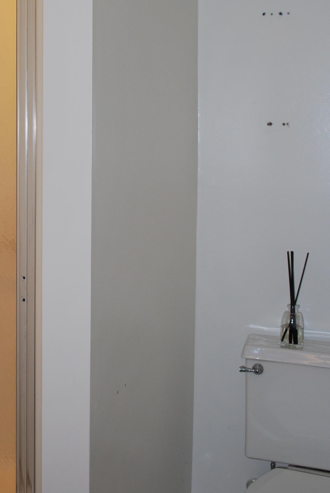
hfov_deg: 26.4
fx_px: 685
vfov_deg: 38.9
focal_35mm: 50
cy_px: 149
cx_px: 48
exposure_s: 1/60
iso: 200
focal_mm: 18
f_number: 3.5
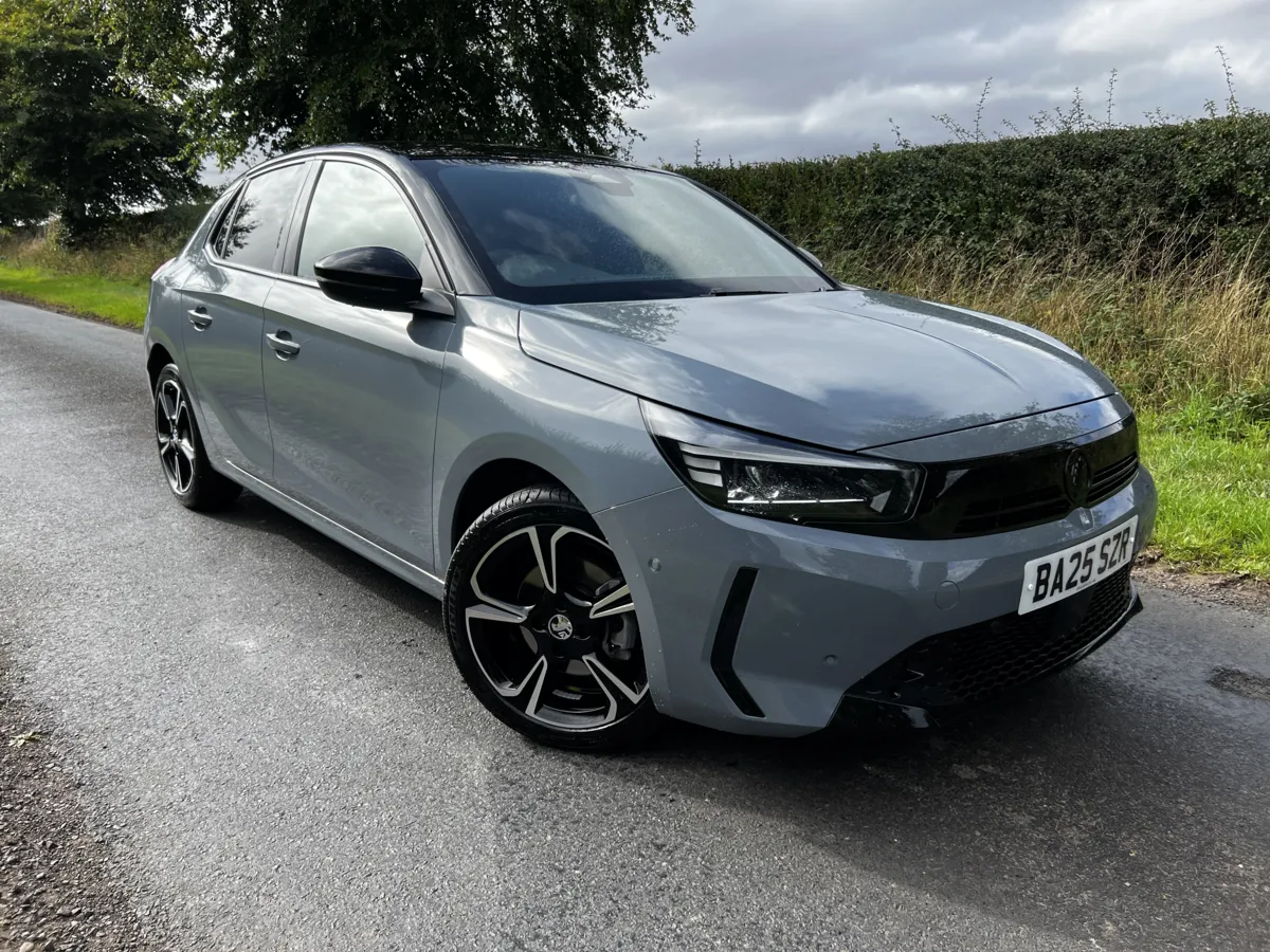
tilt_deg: -11.9
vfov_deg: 53.1
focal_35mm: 26
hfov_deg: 67.3
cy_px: 476
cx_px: 635
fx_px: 954
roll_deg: +1.3
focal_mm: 5.7
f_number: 1.5
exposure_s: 1/1597
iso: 50
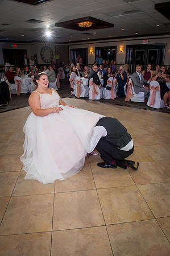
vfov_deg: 73.8
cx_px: 85
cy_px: 128
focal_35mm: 24
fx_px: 170
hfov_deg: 53.0
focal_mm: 24
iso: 800
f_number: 5.6
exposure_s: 1/125
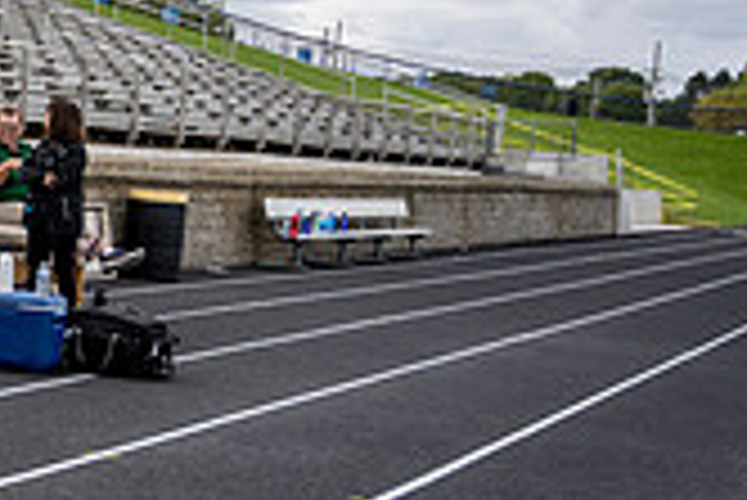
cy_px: 164
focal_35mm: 84
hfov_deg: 19.4
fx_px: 1744
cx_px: -518
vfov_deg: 16.3
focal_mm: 24
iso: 250
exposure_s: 1/800
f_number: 4
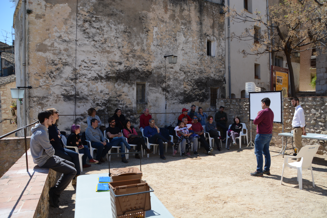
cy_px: 109
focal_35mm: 27
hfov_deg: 67.4
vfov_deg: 47.9
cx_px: 164
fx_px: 245
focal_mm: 18
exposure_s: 1/2000
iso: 500
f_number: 5.6
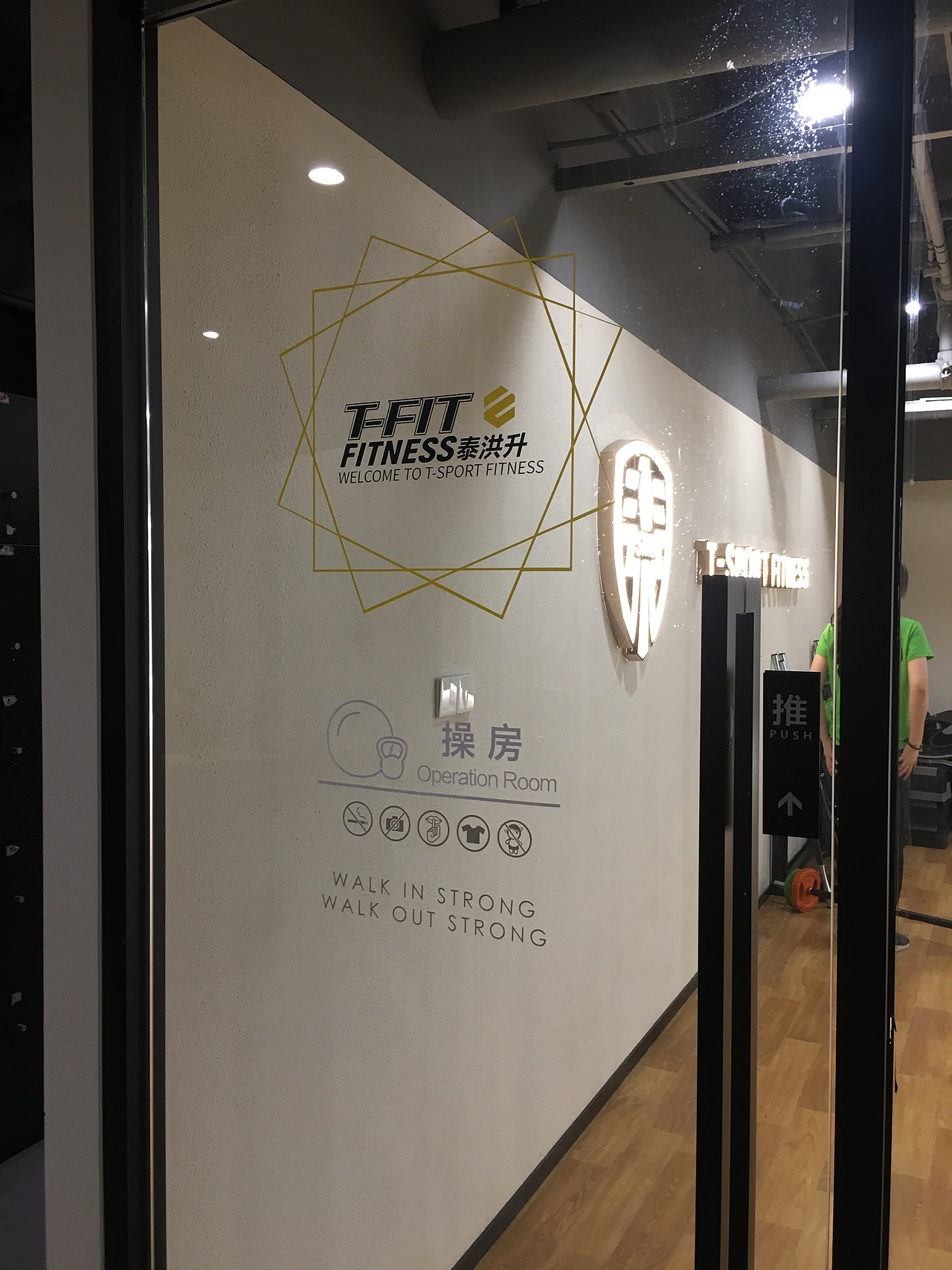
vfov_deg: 61.7
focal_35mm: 29
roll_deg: -0.4
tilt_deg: -3.8
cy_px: 635
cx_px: 476
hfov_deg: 48.2
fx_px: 1064
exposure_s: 1/33
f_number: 2.2
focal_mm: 4.15
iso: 100
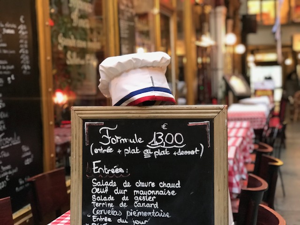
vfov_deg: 25.7
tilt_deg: -4.2
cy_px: 112
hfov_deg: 33.8
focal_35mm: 57
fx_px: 494
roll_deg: +2.2
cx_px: 150
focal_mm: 6.6
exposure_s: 1/50
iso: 400
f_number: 2.8
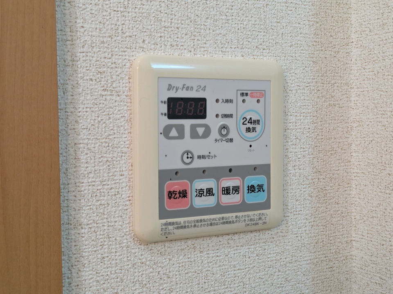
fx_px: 579
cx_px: 196
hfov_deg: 37.5
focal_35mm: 51
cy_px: 147
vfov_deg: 28.6
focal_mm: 5.43
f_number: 1.89
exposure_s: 1/60
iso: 278
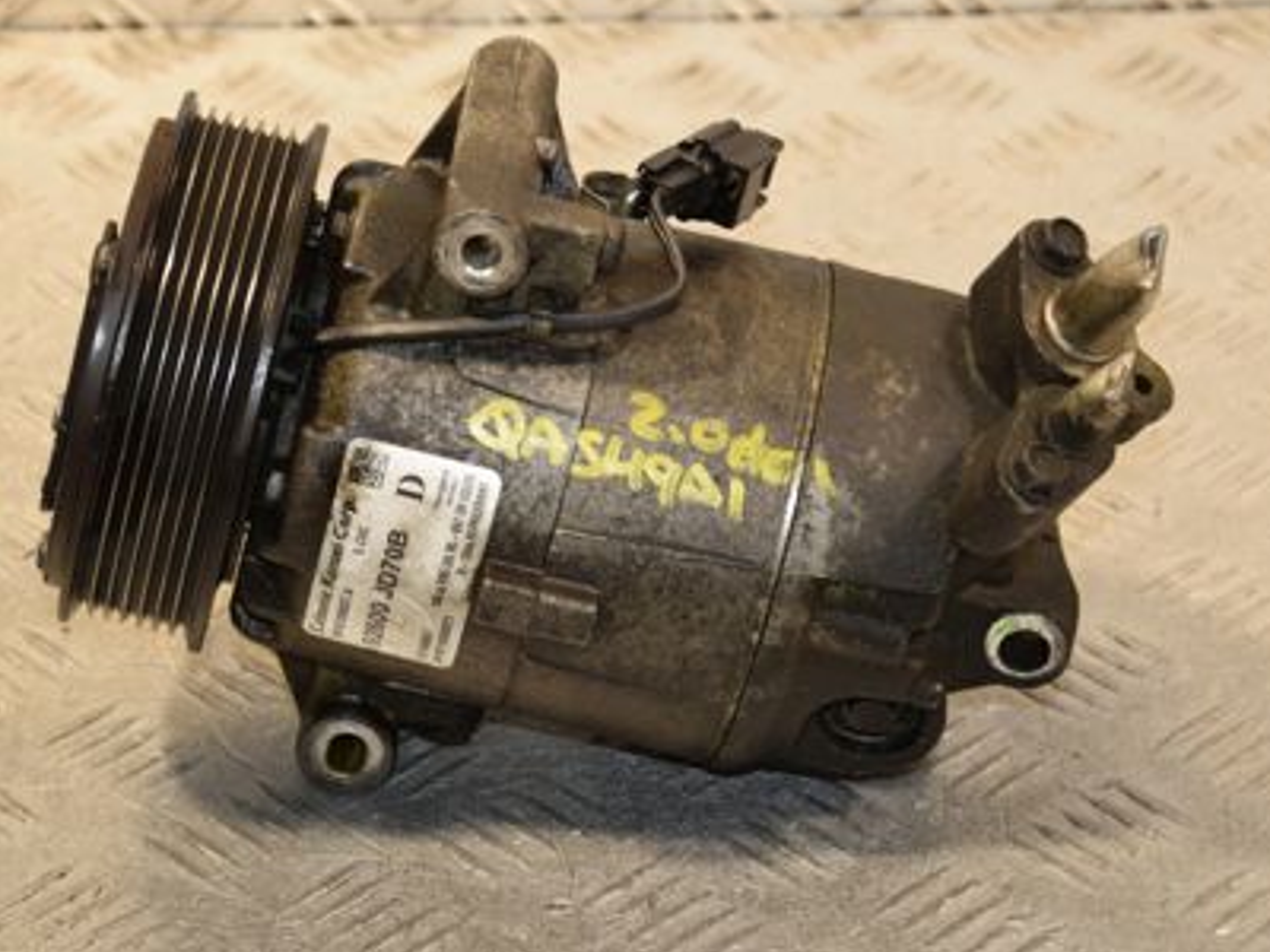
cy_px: 381
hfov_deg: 16.4
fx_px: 4403
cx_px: 556
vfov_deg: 12.3
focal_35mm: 120
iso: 800
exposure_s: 1/200
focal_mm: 52
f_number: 5.6
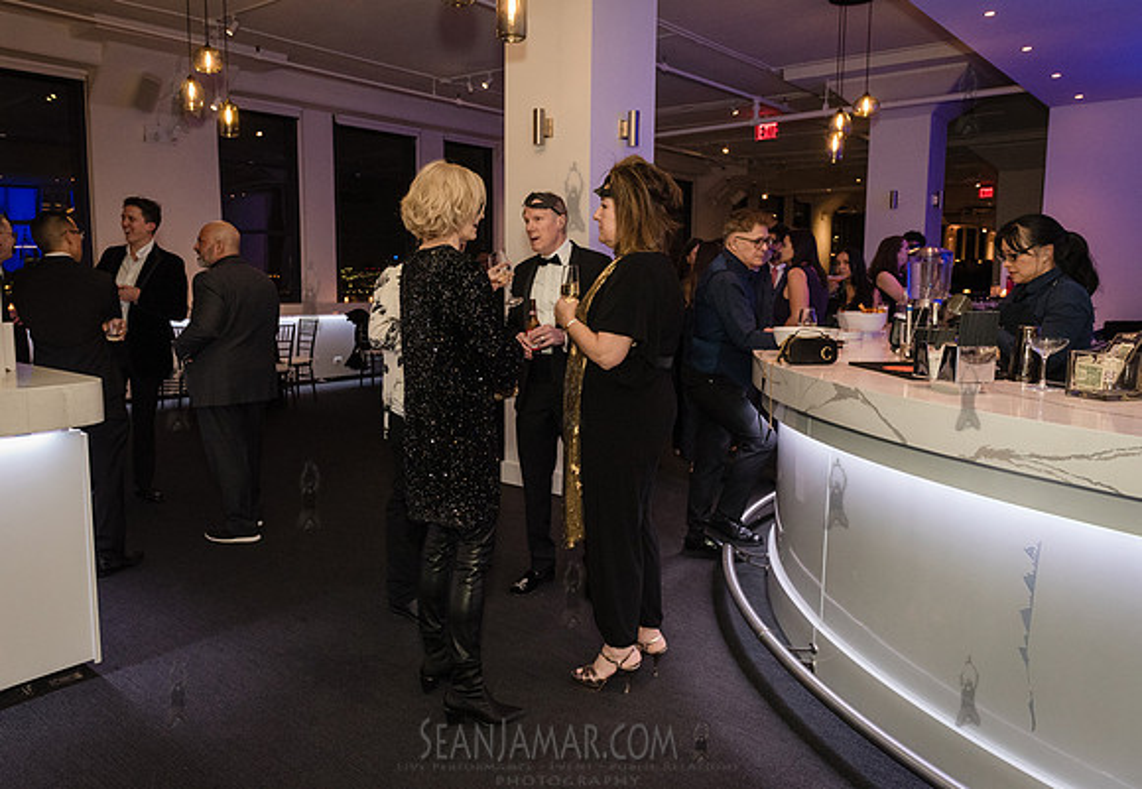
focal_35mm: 26
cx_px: 515
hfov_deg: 68.4
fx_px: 838
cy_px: 371
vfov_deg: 50.4
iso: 4000
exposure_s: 1/160
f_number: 4.5
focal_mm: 24
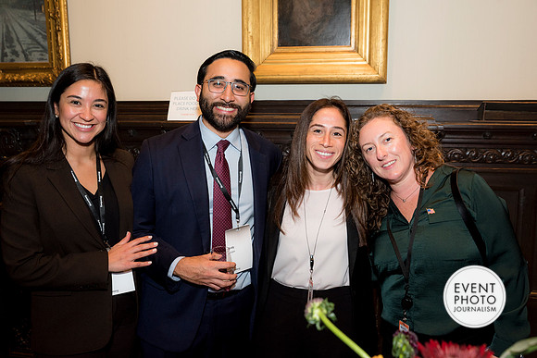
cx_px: 268
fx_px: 533
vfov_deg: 37.1
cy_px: 179
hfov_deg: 53.5
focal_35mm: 36
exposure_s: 1/125
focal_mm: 35
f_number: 5
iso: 800
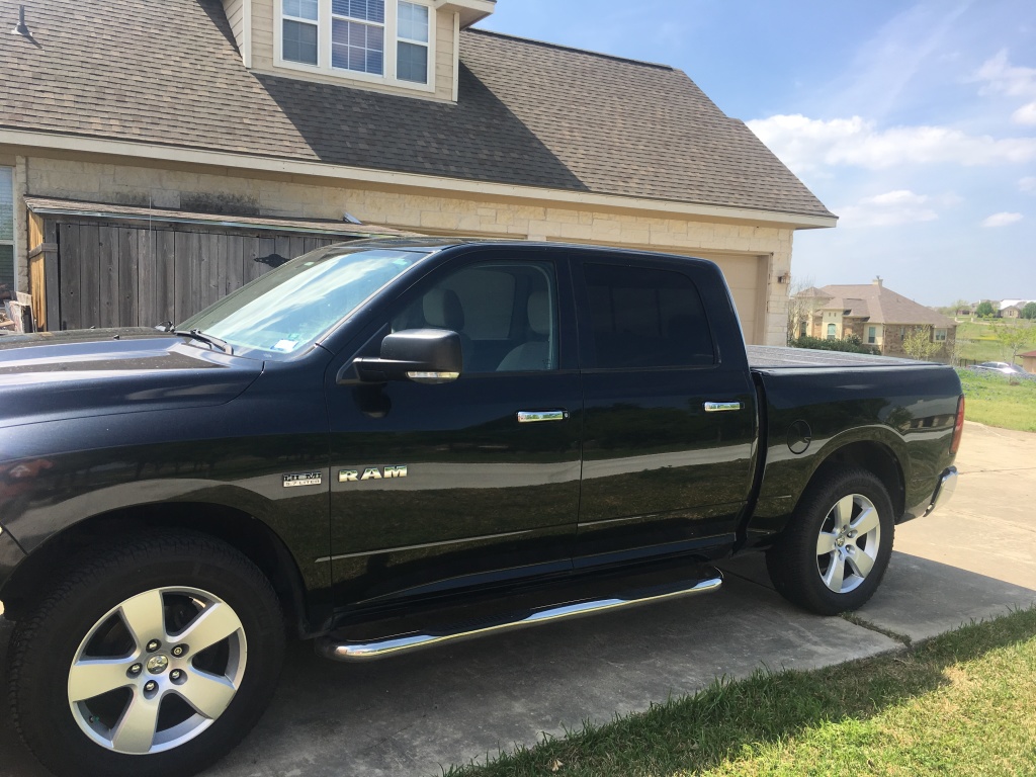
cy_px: 388
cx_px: 518
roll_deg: -1.2
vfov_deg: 48.2
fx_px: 868
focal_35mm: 29
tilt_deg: -5.1
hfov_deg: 61.7
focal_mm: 4.15
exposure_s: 1/986
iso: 25
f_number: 2.2
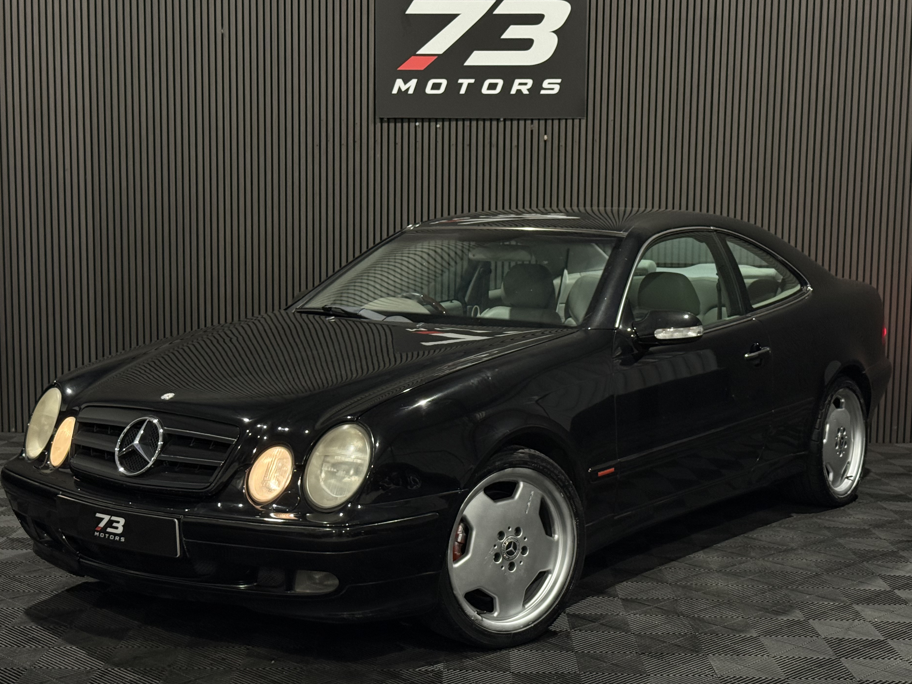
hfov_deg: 36.8
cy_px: 349
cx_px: 466
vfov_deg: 28.0
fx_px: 1370
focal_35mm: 52
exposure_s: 1/50
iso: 250
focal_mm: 6.76
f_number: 1.78
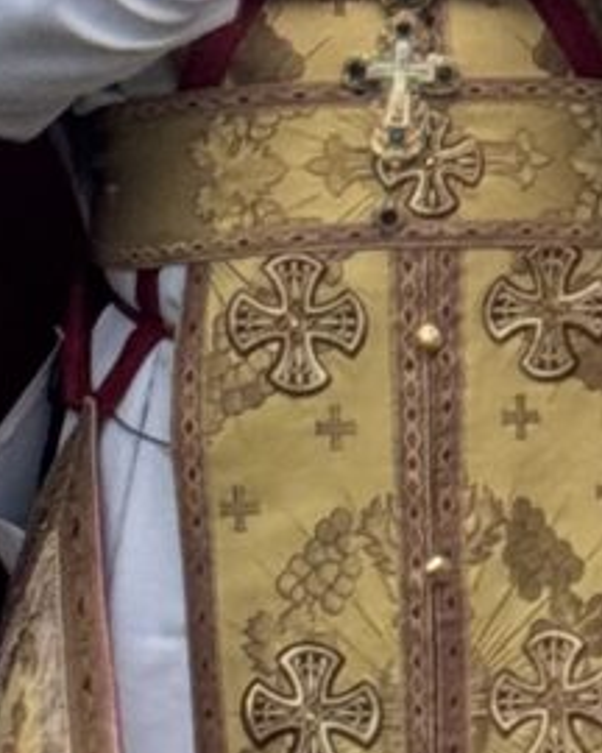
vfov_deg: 5.4
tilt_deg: -2.0
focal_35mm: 356
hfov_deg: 4.2
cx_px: 1720
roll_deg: -2.4
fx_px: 7929
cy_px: 307
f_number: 1.78
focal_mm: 6.76
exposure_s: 1/854
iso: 64
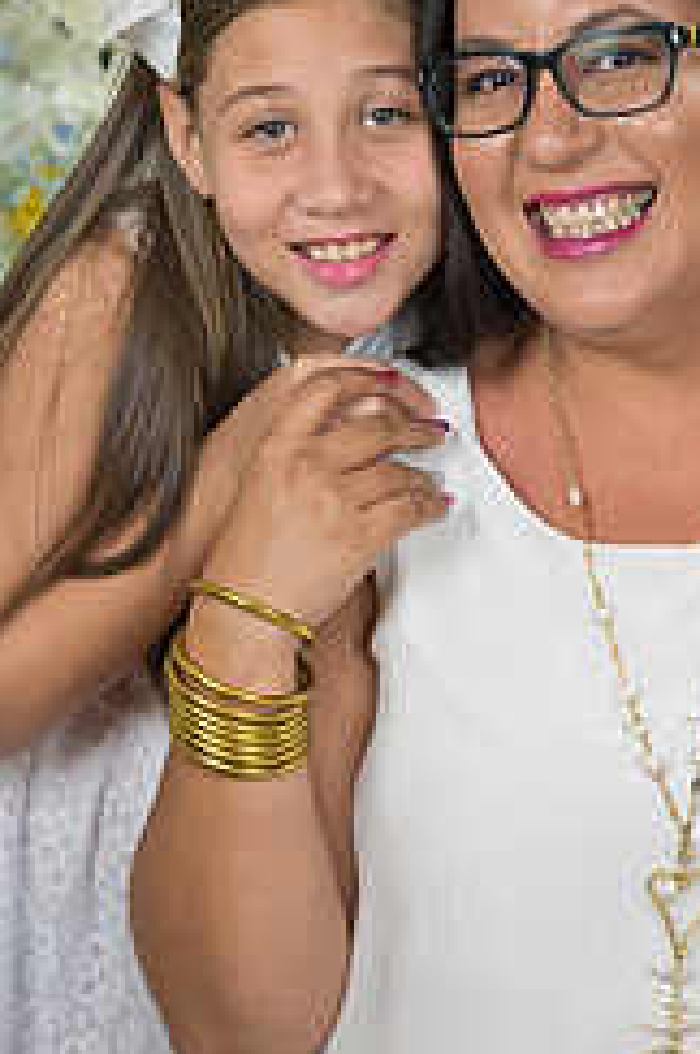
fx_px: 4592
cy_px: 371
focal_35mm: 157
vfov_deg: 13.1
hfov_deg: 8.7
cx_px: 471
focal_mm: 85
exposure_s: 1/125
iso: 1250
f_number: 5
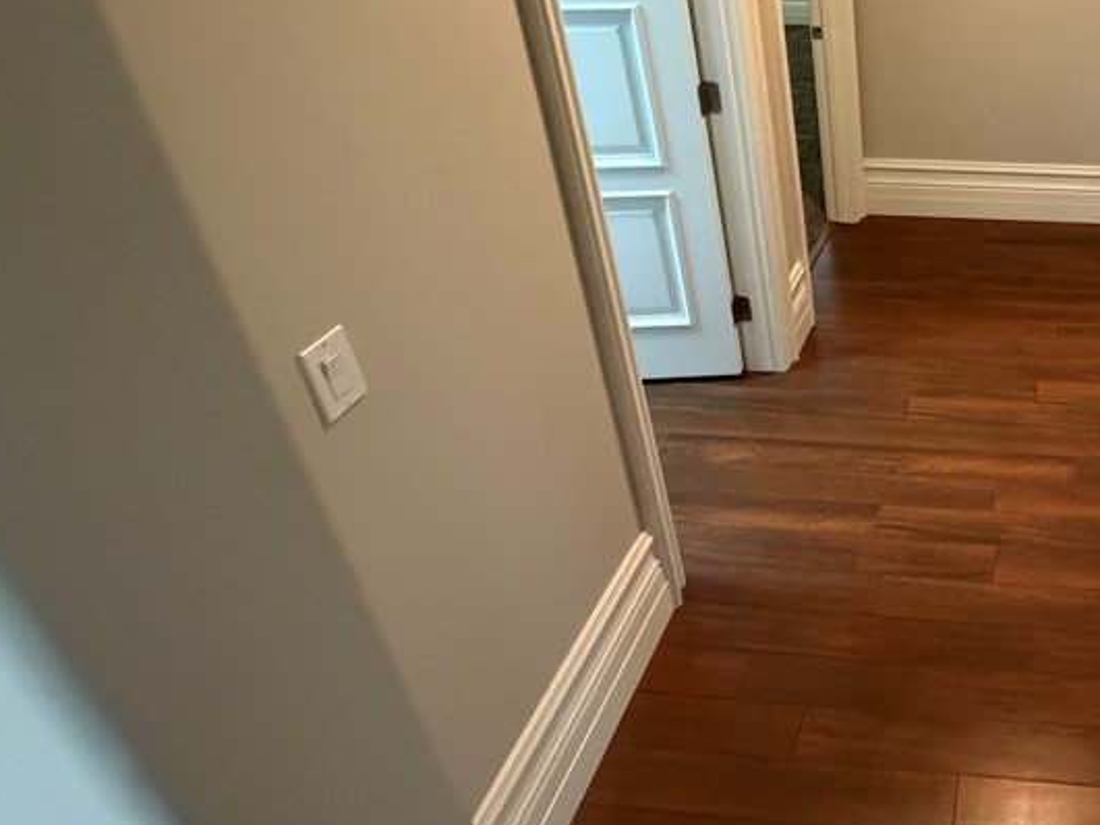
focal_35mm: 27
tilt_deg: -24.6
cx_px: 1001
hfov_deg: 56.0
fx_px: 858
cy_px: 191
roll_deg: +0.2
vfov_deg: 49.0
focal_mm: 2.22
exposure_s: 1/60
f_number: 2.2
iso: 800
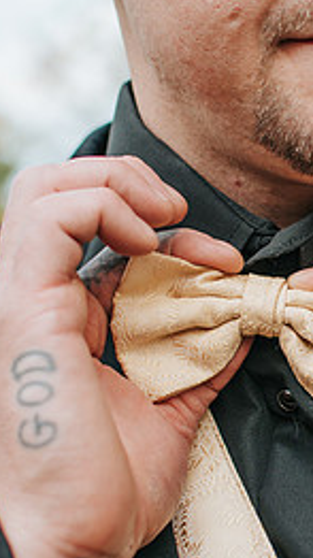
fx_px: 1804
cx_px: 285
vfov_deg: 17.6
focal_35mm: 122
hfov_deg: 9.9
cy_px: 310
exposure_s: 1/1000
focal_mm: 35
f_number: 2.8
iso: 100
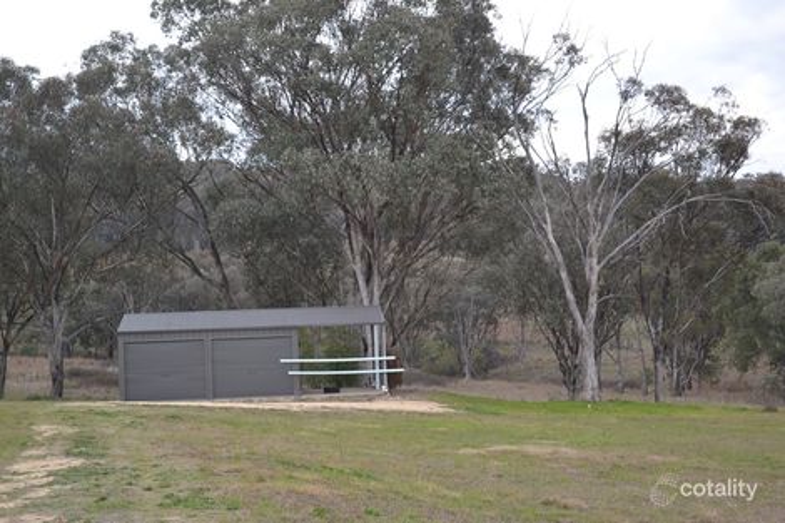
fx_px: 1798
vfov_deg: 16.5
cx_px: 392
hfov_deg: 24.6
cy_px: 262
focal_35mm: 82
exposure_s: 1/125
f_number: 5.6
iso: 180
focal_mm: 55
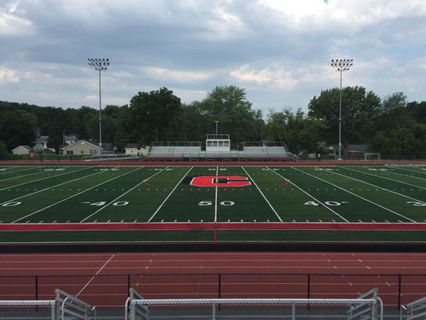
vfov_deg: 44.1
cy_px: 151
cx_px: 222
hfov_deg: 56.8
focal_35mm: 32
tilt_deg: -3.8
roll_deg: -0.6
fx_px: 394
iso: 32
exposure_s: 1/1068
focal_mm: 4.15
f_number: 2.2
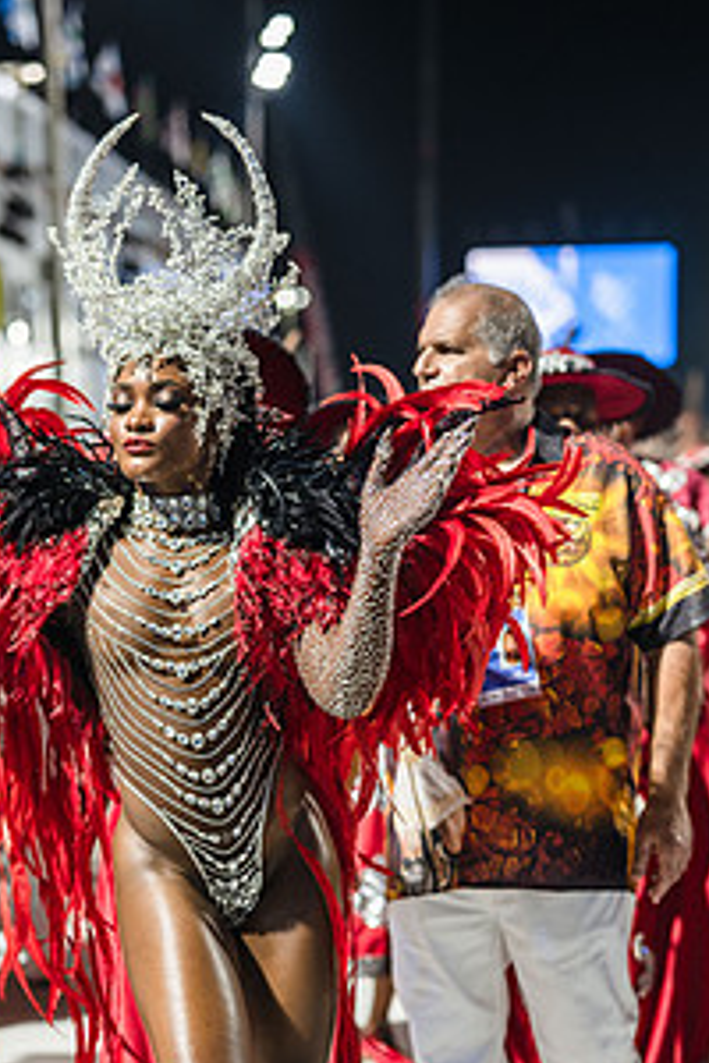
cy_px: 794
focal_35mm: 75
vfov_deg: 26.7
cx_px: 227
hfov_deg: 18.1
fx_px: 2215
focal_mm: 50
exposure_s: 1/320
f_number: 1.8
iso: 200
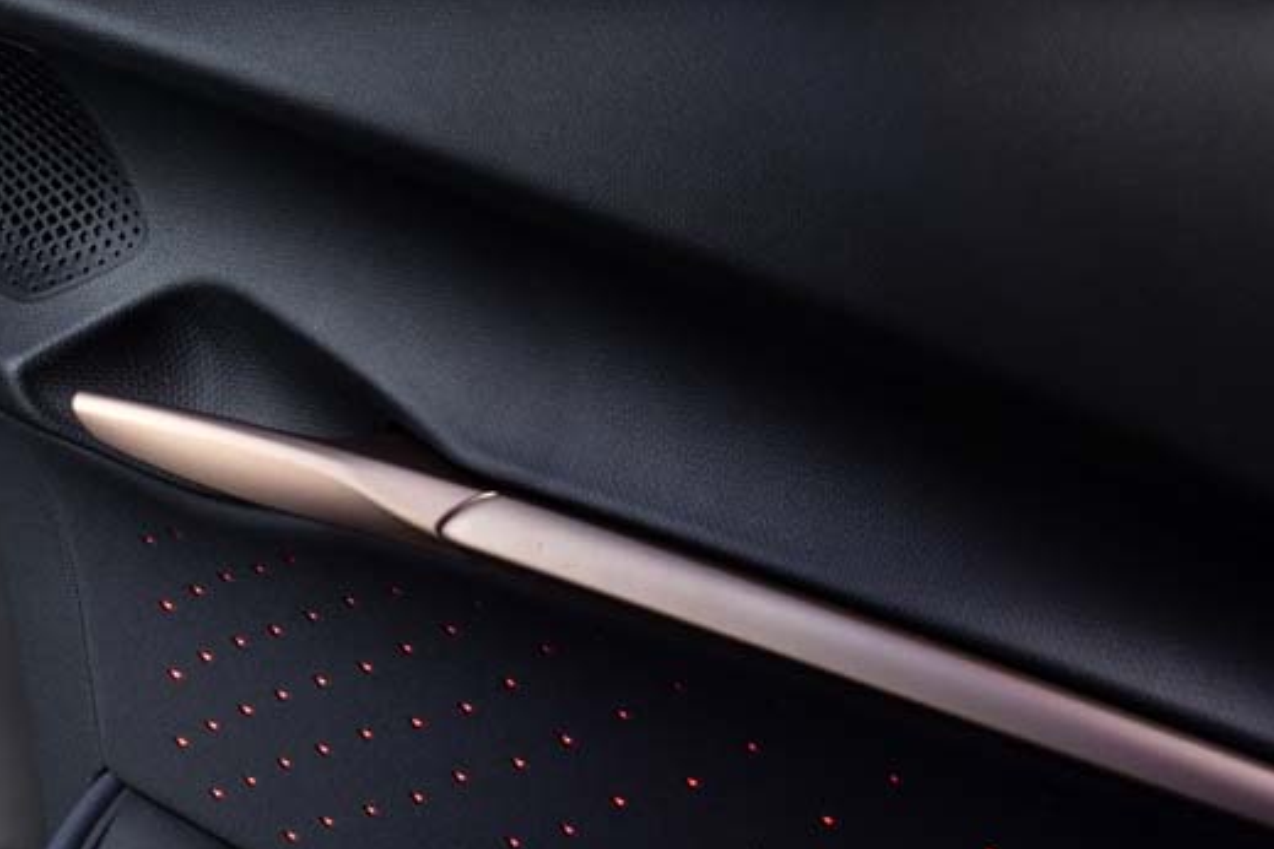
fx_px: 3822
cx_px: 776
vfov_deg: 12.6
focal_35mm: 108
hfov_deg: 18.9
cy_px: 654
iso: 800
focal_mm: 56
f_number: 14
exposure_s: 6
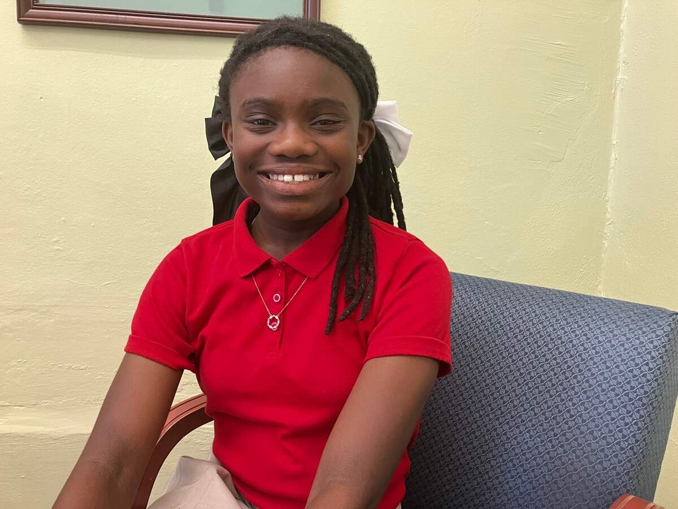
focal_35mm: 28
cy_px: 254
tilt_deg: -8.4
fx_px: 548
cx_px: 339
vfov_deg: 49.7
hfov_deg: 63.4
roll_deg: -0.6
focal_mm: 3.99
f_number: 1.8
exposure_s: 1/60
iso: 250
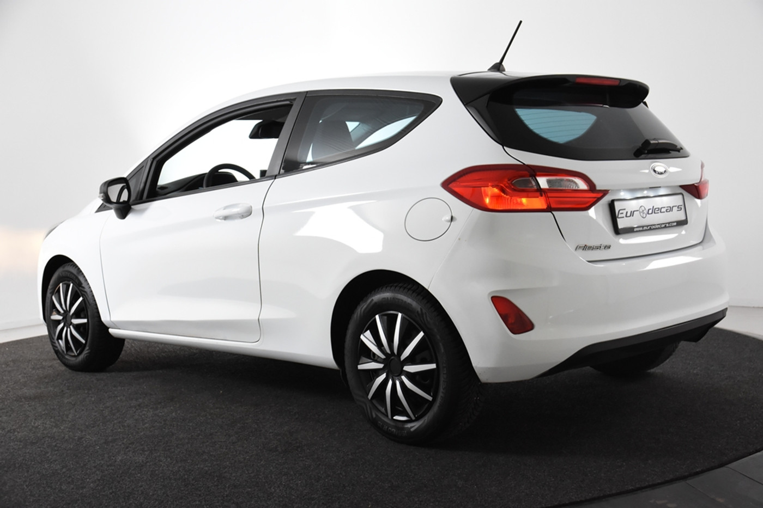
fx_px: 985
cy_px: 254
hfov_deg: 42.3
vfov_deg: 28.9
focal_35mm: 46
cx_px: 382
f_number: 4.5
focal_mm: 31
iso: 1600
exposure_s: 1/80
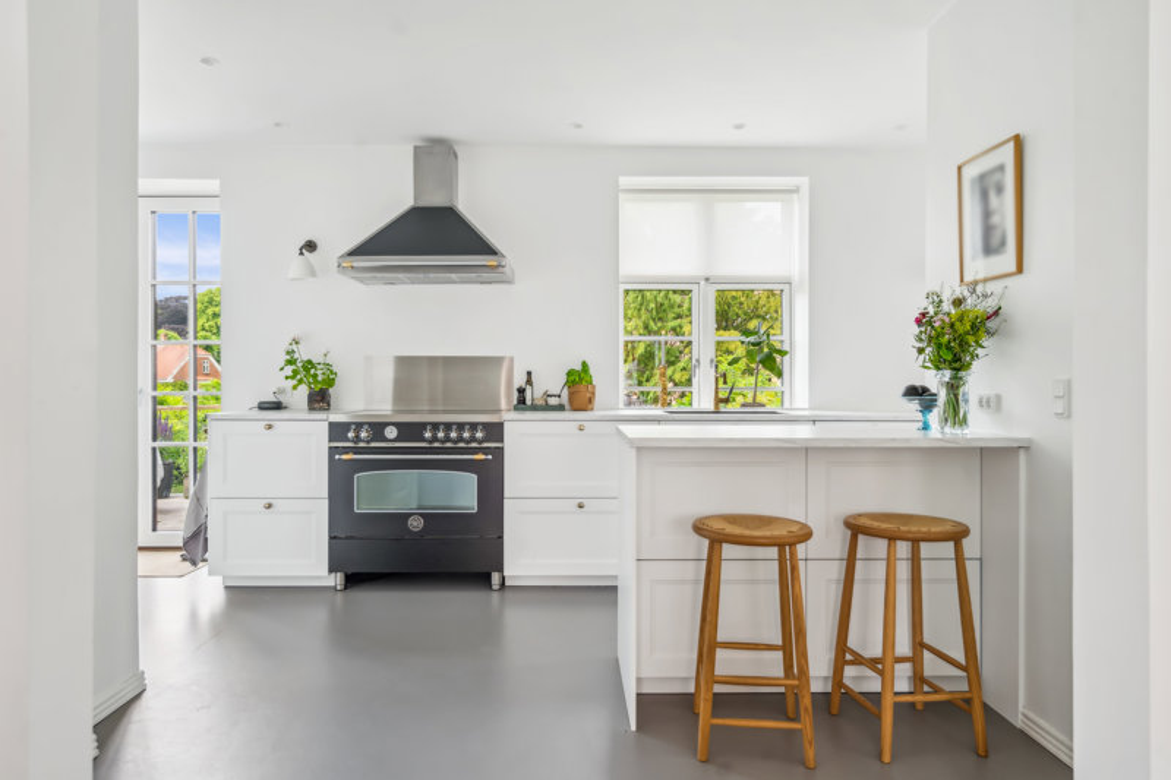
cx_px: 586
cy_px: 390
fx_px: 683
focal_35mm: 21
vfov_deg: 59.5
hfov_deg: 81.2
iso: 400
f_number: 8
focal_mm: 21
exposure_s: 1/30
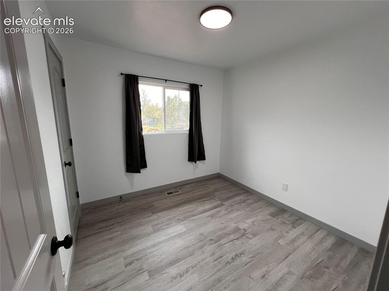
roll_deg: -0.8
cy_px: 146
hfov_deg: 106.2
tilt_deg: -10.6
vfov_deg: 89.9
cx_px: 194
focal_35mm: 13
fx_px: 146
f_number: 1.8
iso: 100
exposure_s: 1/120
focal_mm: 1.57
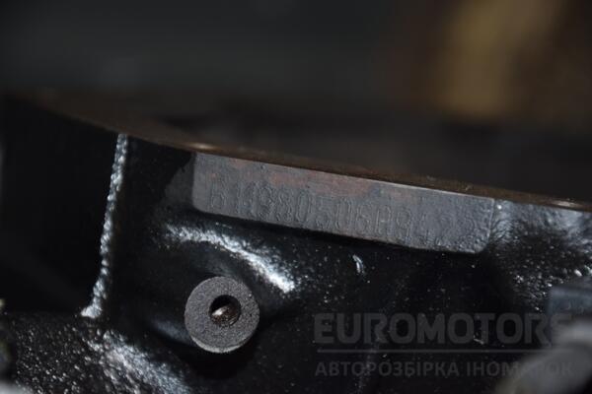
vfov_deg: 8.7
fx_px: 2590
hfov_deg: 13.0
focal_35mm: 158
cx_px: 296
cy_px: 197
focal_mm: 105
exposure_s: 1/60
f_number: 5.6
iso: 800
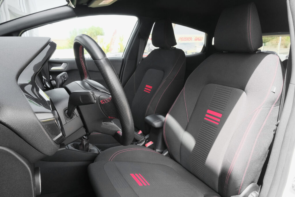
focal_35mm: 25
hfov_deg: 71.5
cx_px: 148
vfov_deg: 51.3
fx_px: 205
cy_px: 98
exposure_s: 1/100
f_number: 9
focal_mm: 16.6
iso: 2000
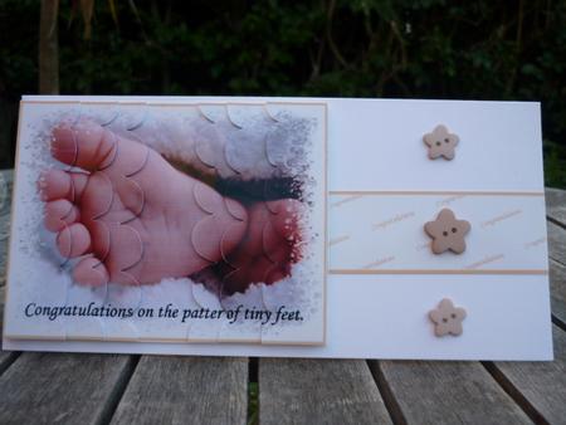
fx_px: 540
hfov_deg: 55.3
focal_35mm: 33
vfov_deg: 43.0
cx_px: 283
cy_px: 212
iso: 80
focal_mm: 5.5
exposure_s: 1/200
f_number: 2.8
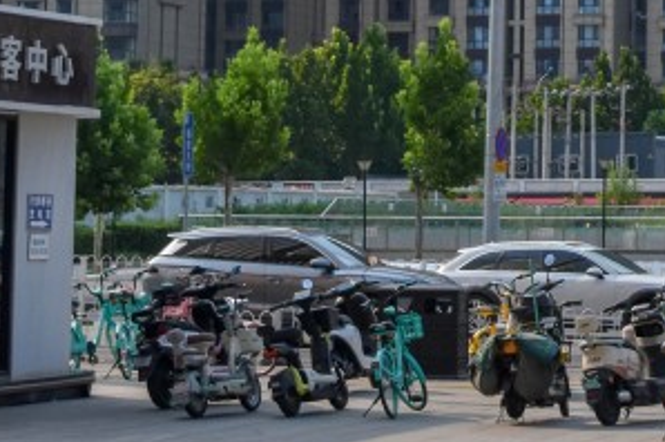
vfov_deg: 8.5
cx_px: 786
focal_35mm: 158
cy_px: -183
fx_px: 2912
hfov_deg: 12.7
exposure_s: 1/1500
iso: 400
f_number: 6.7
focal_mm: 29
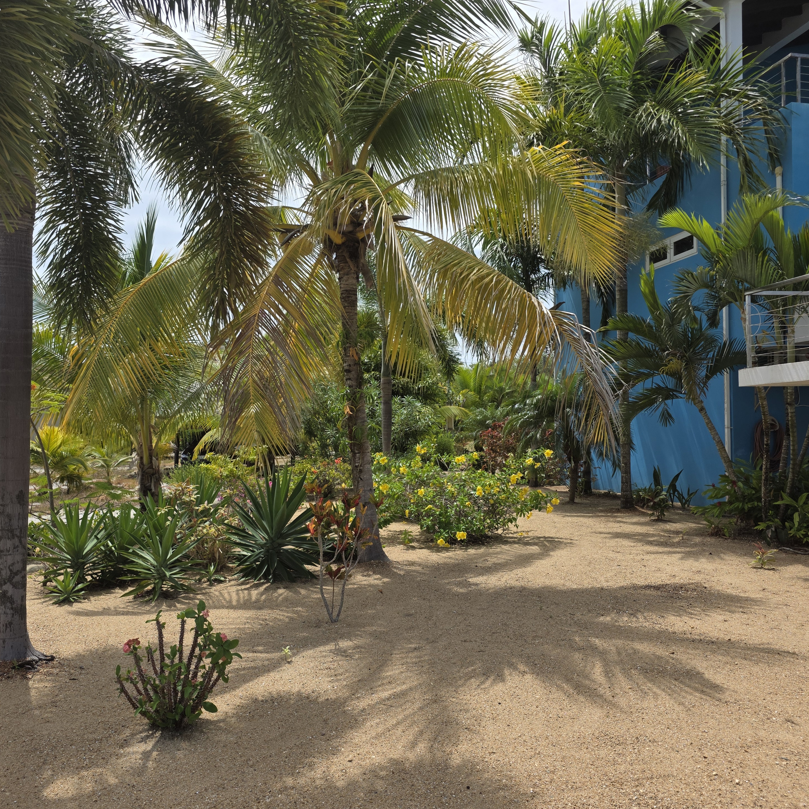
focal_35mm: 28
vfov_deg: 57.3
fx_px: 740
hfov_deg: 57.2
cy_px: 409
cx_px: 375
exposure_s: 1/6809
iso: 80
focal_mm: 6.3
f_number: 1.7
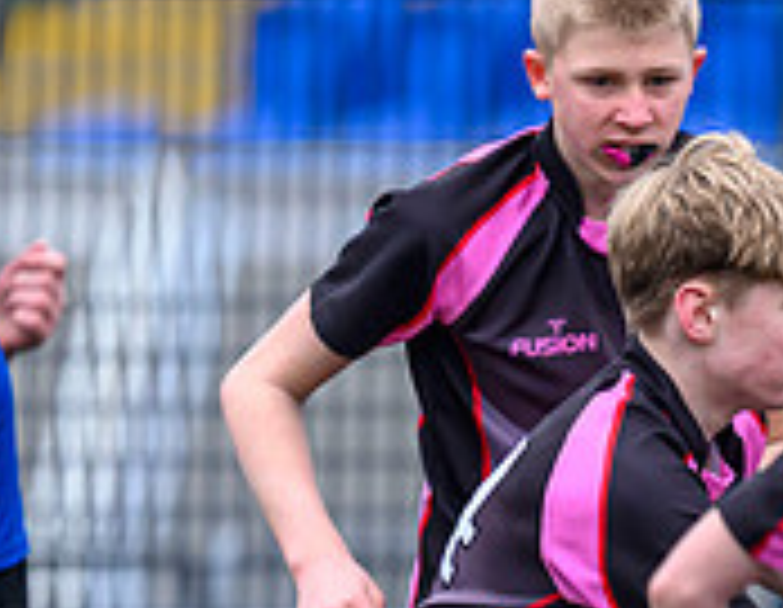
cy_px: 837
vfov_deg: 0.6
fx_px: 54579
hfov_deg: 0.8
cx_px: 1318
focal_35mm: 2383
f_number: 4
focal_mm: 560
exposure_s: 1/1250
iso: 800
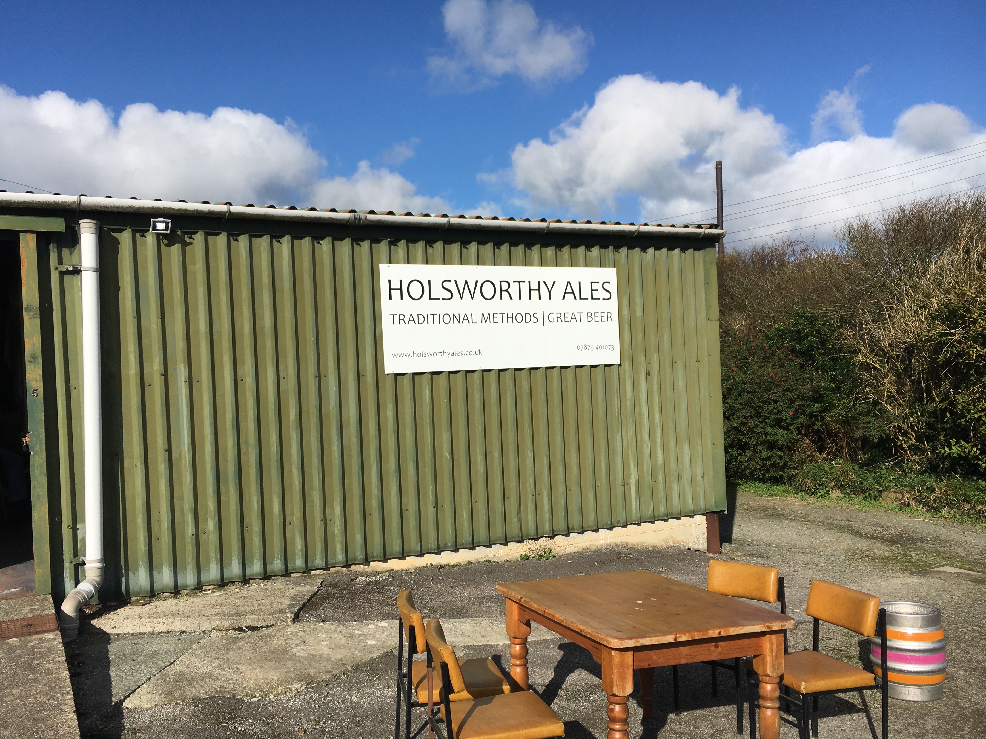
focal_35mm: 31
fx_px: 883
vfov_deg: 45.4
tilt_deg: -0.2
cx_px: 465
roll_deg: +1.8
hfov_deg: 58.3
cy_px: 387
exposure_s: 1/2849
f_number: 2.2
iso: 25
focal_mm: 4.15
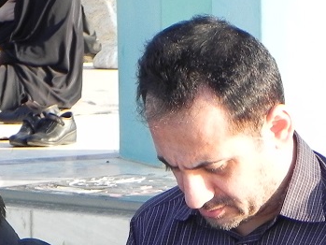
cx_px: 106
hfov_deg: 6.0
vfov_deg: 4.5
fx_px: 3099
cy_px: 375
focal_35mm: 329
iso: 160
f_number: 4
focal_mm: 18.8
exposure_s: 1/140
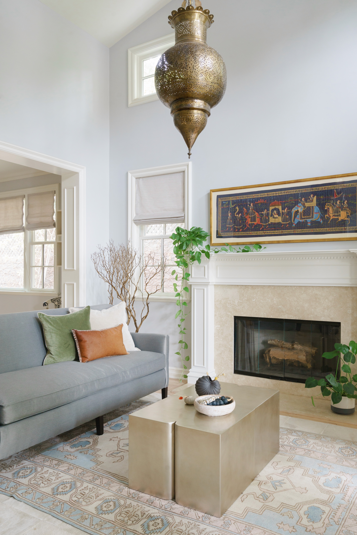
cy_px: 268
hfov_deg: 46.4
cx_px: 178
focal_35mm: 28
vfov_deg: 65.5
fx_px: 416
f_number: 9
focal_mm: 28
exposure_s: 1/3
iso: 500
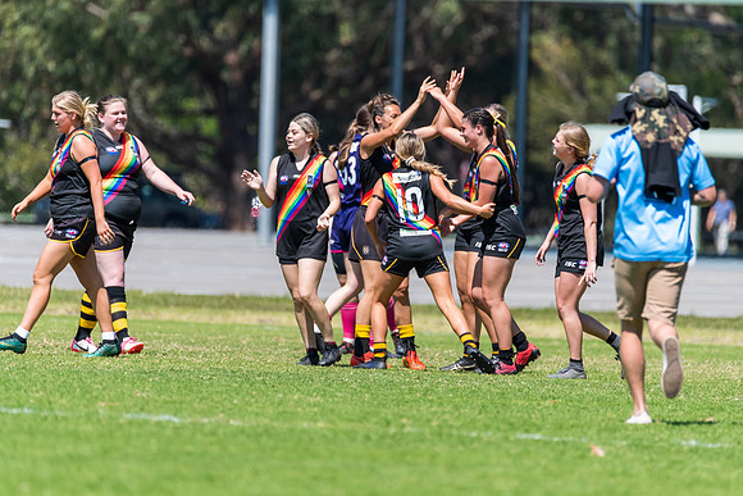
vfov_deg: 2.2
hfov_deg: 3.4
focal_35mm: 613
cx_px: 379
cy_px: 253
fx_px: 12644
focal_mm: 600
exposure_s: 1/2500
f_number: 6.3
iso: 800
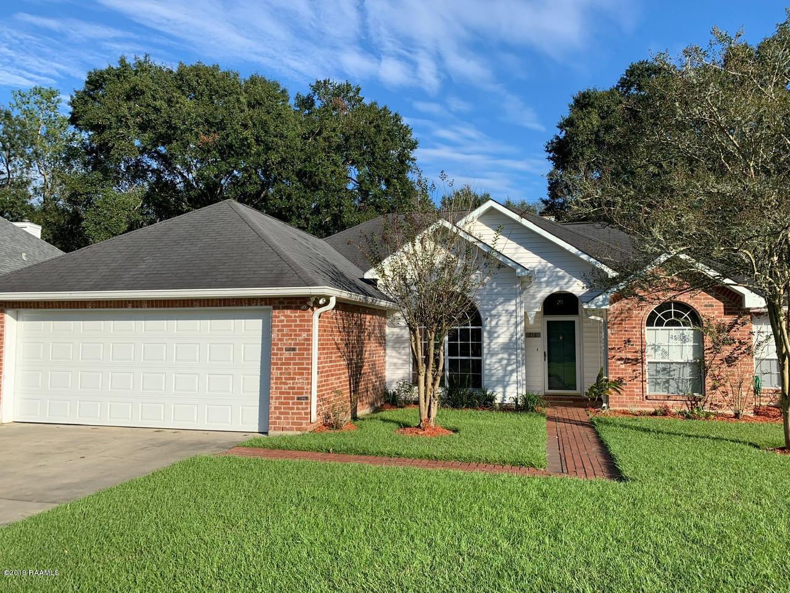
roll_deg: -0.3
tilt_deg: +5.0
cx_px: 395
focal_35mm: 26
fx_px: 593
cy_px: 296
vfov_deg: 53.1
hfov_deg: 67.3
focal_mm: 4.25
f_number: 1.8
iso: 25
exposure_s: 1/1661
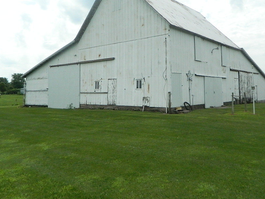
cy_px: 77
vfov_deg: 43.9
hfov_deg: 56.6
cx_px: 151
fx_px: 245
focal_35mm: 32
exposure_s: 1/1000
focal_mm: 4.5
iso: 400
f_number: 8.7
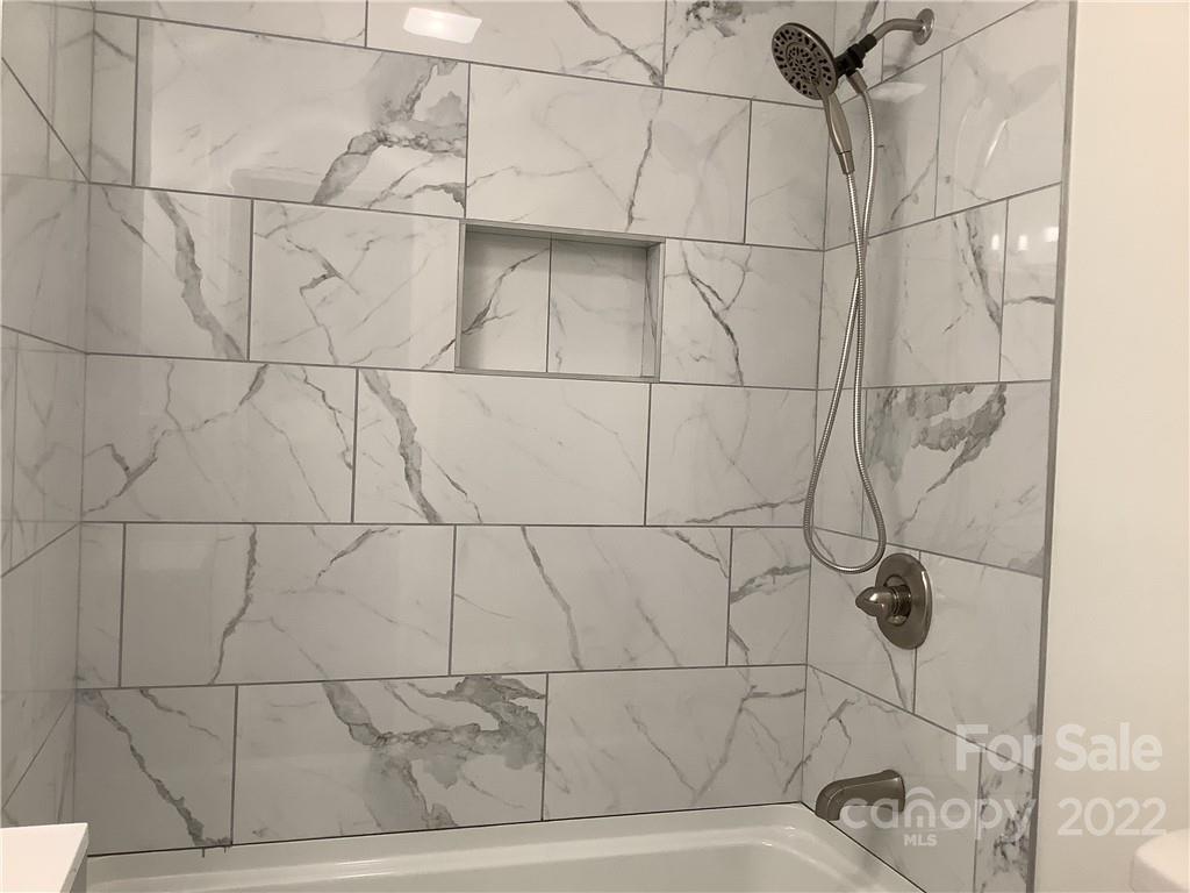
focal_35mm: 31
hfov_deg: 58.4
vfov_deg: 45.4
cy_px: 446
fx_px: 1066
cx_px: 595
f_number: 2.4
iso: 50
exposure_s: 1/50
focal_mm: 3.3
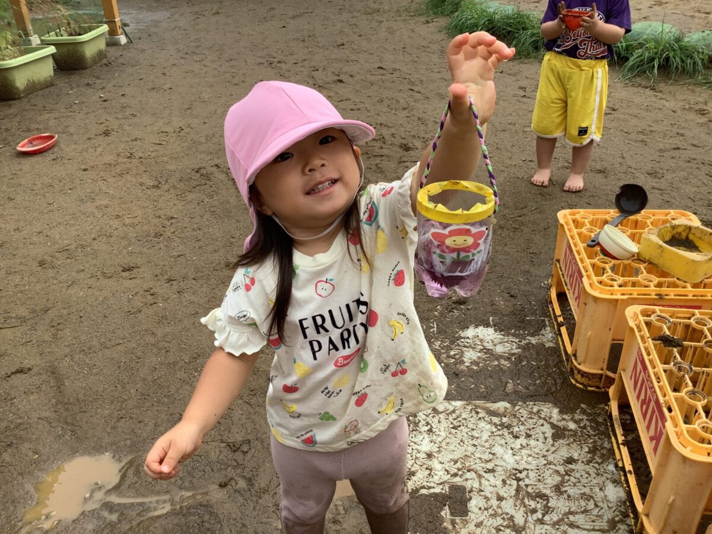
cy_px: 267
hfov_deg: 58.4
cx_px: 356
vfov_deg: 45.4
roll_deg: +2.1
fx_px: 638
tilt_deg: -27.9
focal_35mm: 31
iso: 25
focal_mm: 3.3
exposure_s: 1/840
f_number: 2.4
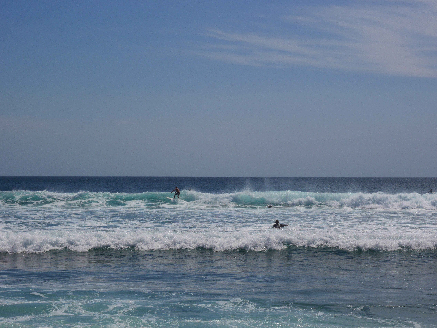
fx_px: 1061
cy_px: 164
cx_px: 218
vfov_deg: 17.6
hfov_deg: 23.3
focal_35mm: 84
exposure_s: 1/800
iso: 200
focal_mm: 42
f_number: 14
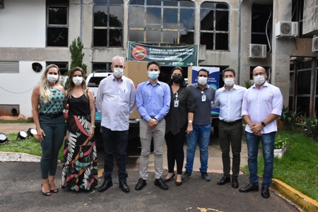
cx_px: 159
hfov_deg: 57.2
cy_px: 106
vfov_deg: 40.0
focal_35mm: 33
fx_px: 291
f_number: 14
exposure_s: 1/800
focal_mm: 22
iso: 3200
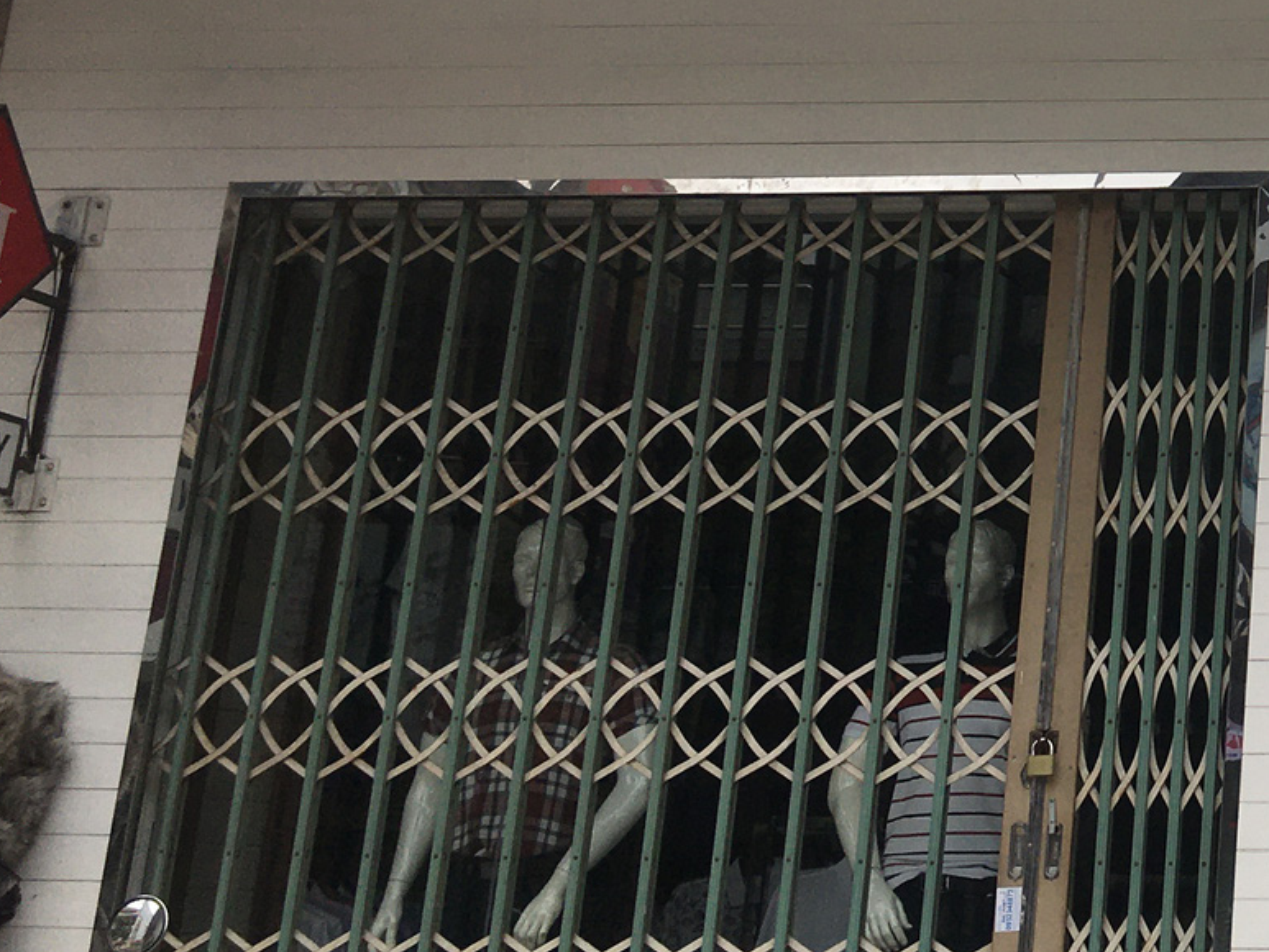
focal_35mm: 75
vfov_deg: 19.1
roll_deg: -1.4
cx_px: 1632
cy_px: 2
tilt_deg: +19.8
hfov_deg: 23.2
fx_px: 2750
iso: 25
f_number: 2.2
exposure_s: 1/1972
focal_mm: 4.15
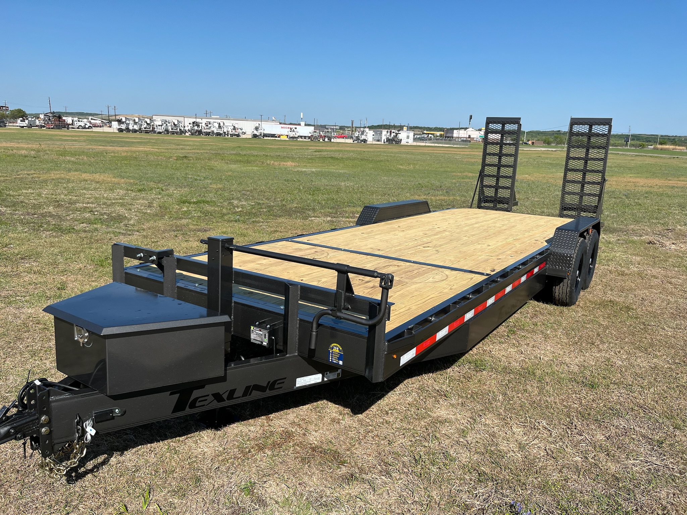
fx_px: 516
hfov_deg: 67.3
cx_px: 344
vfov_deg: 53.1
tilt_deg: -12.9
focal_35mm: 26
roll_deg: -3.2
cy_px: 258
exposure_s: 1/3876
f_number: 1.6
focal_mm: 5.1
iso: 50
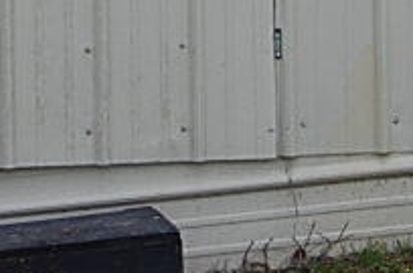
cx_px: -213
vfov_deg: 5.1
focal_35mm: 266
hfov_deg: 7.6
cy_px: -239
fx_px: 3044
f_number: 9
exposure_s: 1/320
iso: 200
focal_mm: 24
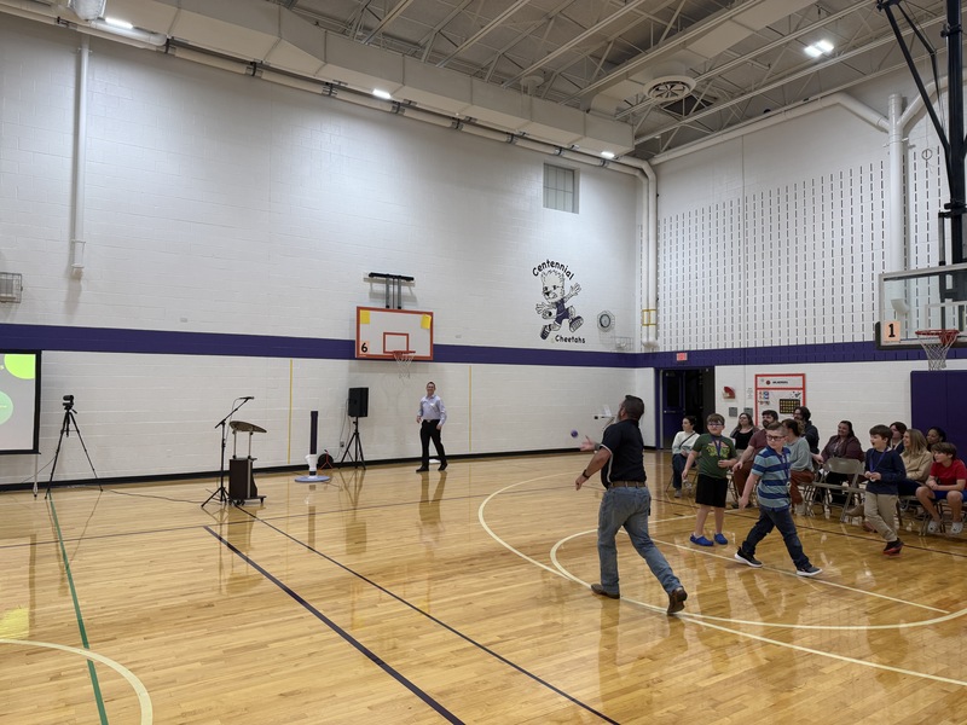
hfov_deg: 71.6
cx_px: 484
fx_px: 670
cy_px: 362
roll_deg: +0.0
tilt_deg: +3.3
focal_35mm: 24
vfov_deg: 56.8
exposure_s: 1/120
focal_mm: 6.76
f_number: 1.78
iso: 100
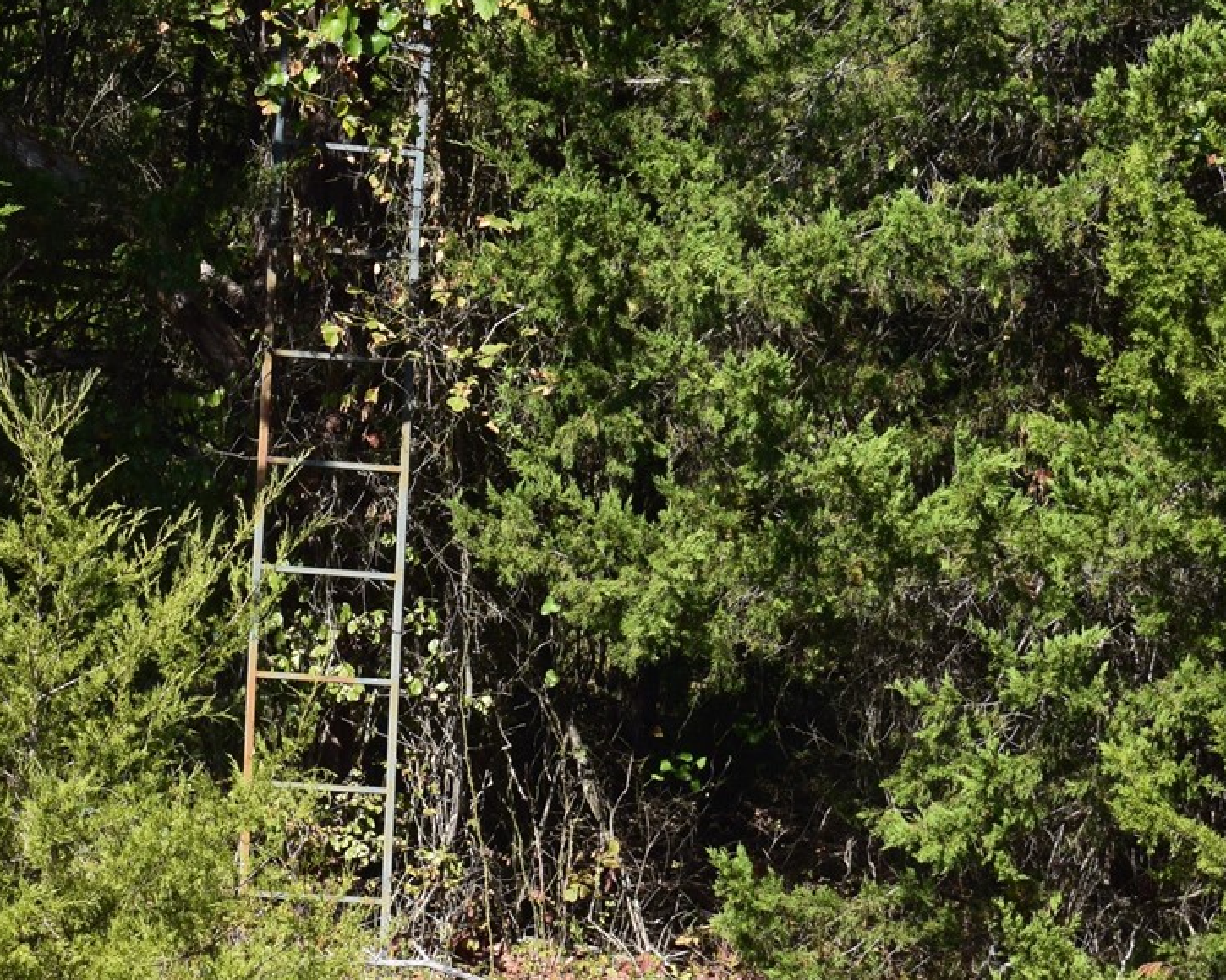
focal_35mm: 217
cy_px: 261
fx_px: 7885
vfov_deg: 7.1
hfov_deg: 8.9
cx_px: 392
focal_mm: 55
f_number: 11
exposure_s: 1/320
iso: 400
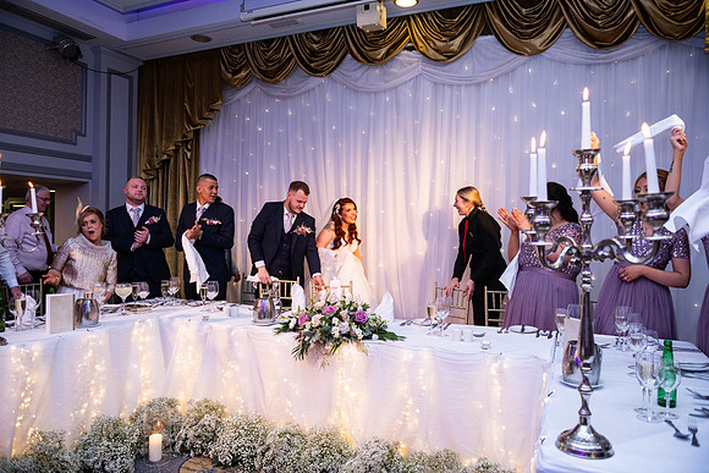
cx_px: 354
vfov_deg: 53.2
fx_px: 473
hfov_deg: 73.7
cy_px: 236
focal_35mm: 24
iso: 800
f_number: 3.5
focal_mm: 24
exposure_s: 1/160
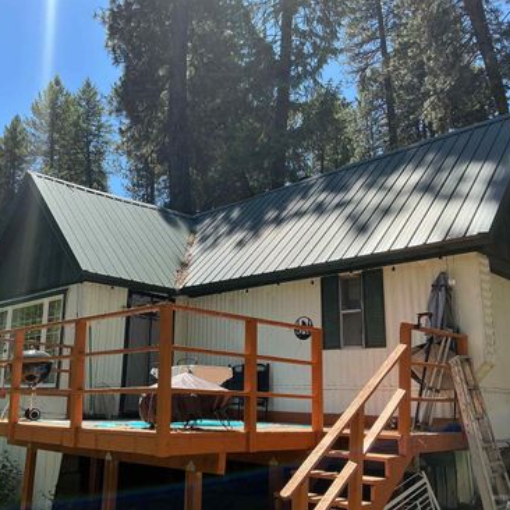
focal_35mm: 35
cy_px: 260
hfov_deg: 46.9
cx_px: 196
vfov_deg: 47.2
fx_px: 583
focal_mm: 3
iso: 25
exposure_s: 1/898
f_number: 1.8
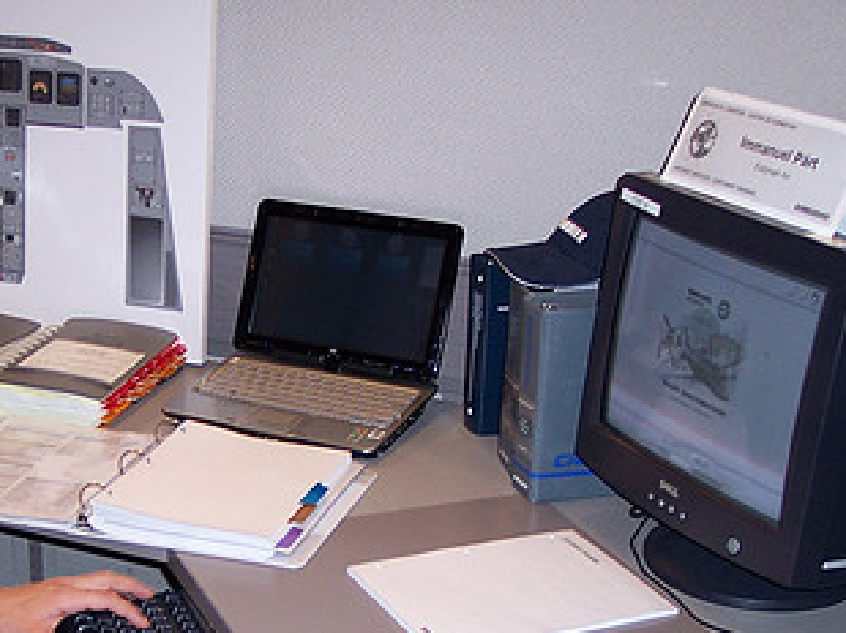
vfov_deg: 20.0
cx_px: 221
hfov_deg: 26.4
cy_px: 441
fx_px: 1783
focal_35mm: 73
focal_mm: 8
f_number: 2.8
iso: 100
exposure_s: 1/60
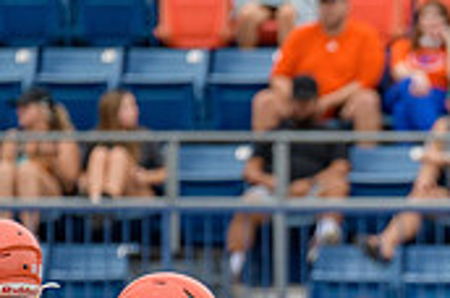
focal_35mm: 913
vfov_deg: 1.5
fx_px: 11391
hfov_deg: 2.3
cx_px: 675
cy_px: 433
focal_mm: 270
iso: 500
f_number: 3.5
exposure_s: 1/800
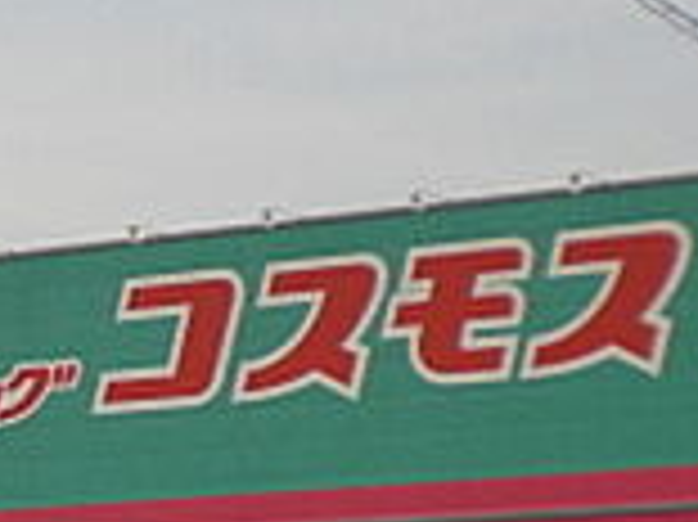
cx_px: -23
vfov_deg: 9.4
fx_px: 3163
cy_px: 562
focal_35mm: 157
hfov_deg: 12.4
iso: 50
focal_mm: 6.3
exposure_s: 1/500
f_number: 4.4
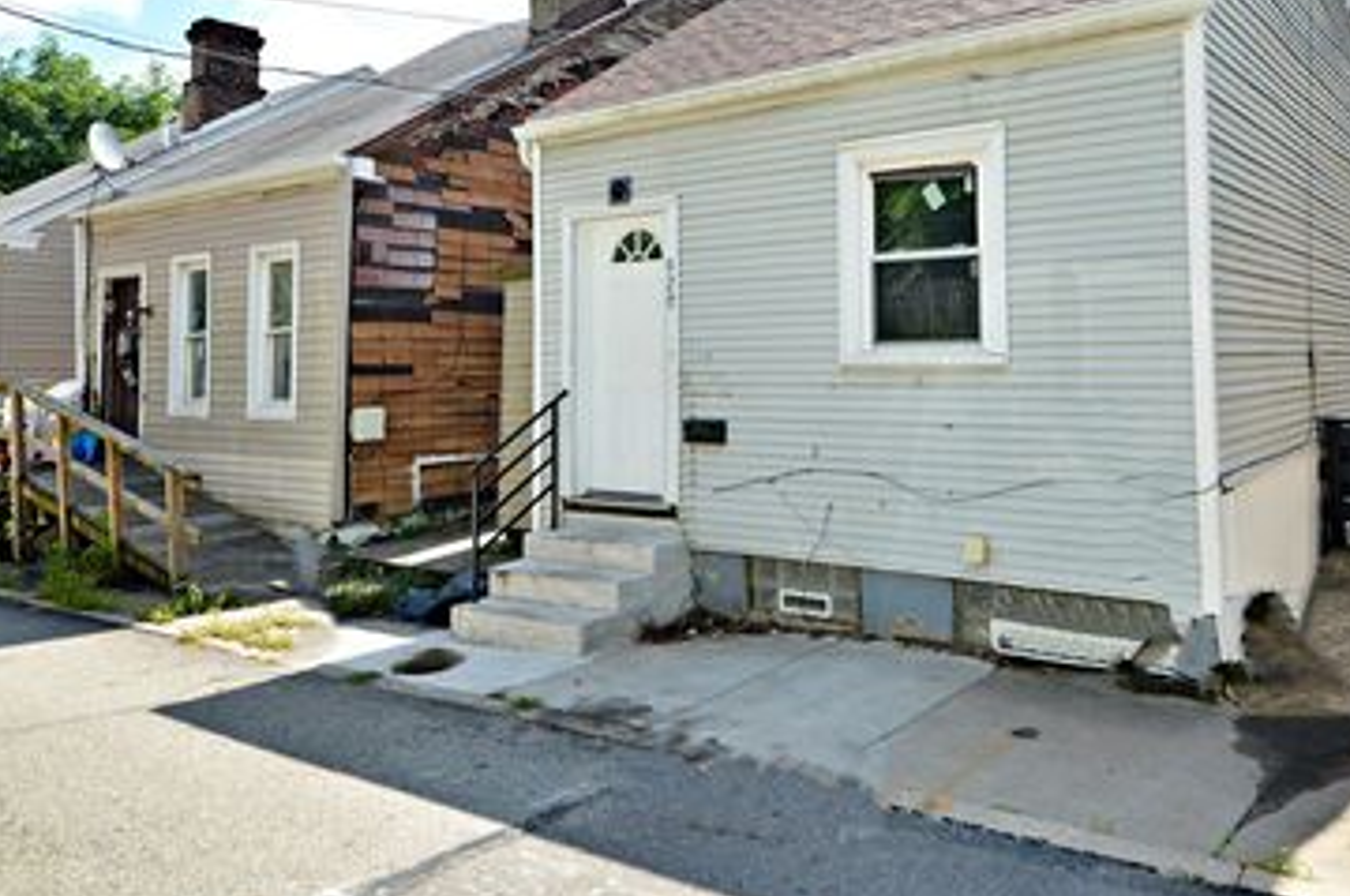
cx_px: 870
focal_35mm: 25
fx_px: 936
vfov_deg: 50.2
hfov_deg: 70.0
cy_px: 296
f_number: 7.1
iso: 100
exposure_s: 1/200
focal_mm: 12
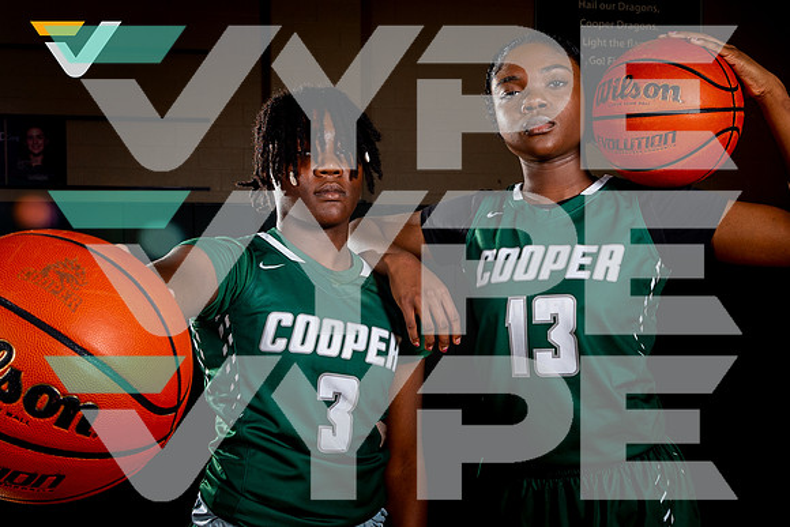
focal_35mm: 44
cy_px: 305
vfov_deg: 30.8
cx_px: 449
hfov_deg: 44.8
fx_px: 956
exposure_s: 1/125
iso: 125
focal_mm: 24
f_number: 8
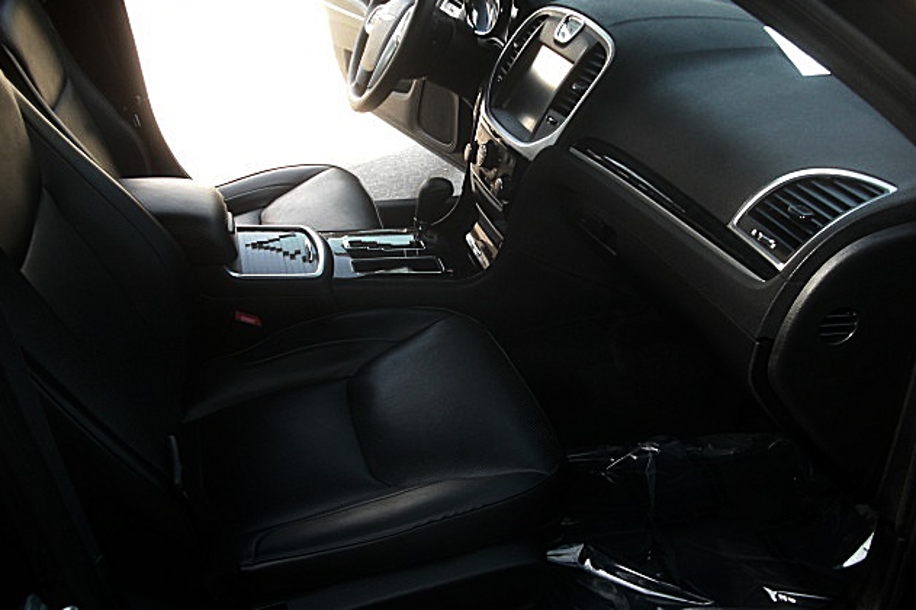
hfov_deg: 50.7
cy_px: 290
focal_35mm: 38
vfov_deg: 35.0
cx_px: 454
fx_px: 966
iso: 100
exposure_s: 1/60
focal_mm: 6.3
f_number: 2.8
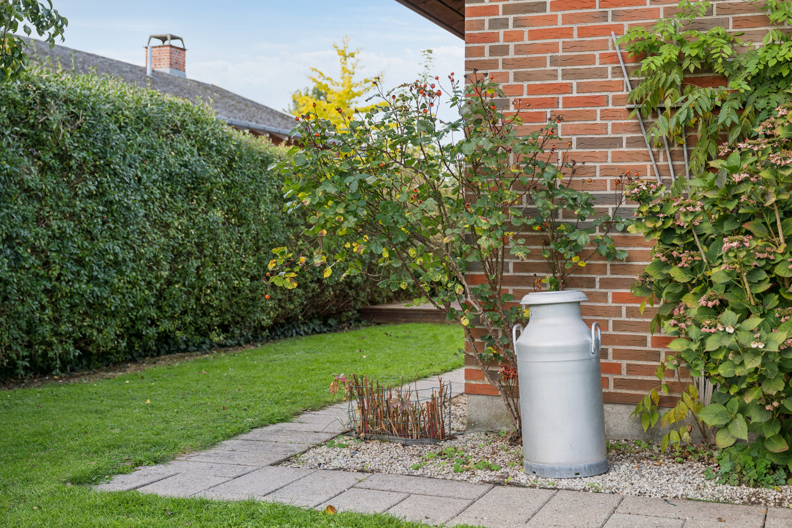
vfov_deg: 29.2
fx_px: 1012
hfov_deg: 42.7
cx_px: 396
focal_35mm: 46
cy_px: 264
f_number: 4
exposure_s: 1/250
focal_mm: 46
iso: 160
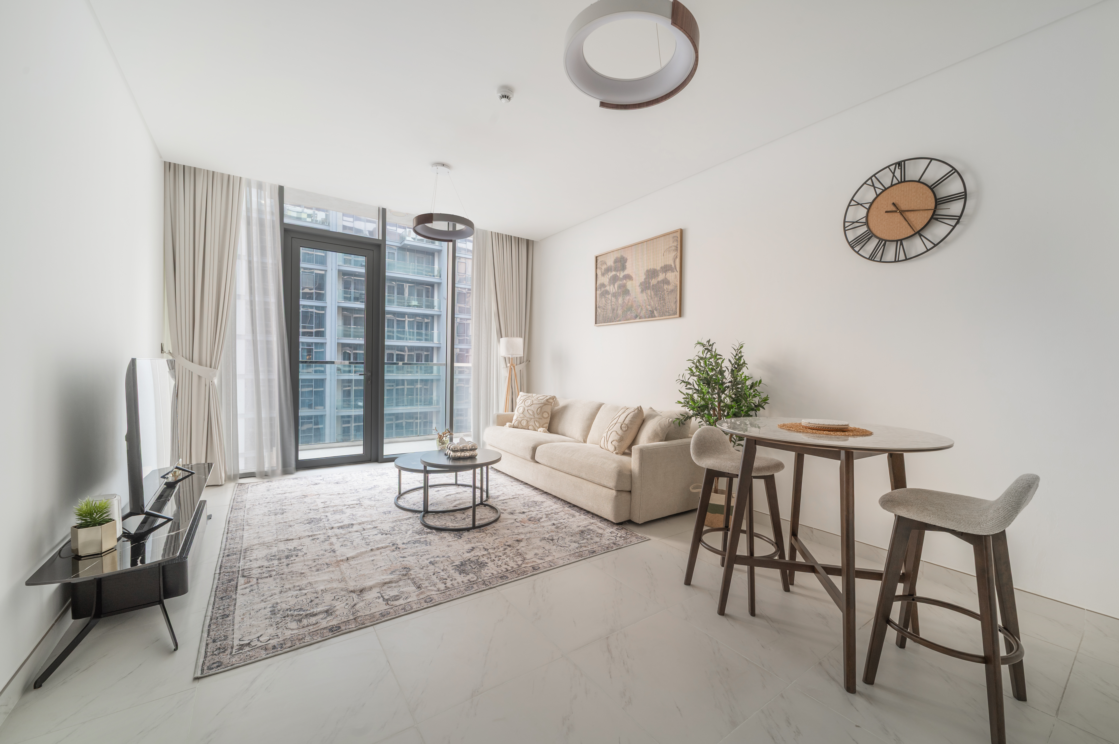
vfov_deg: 81.1
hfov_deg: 104.3
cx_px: 560
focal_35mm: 14
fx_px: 435
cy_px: 372
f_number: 9
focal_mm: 14
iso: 80
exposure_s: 1/2
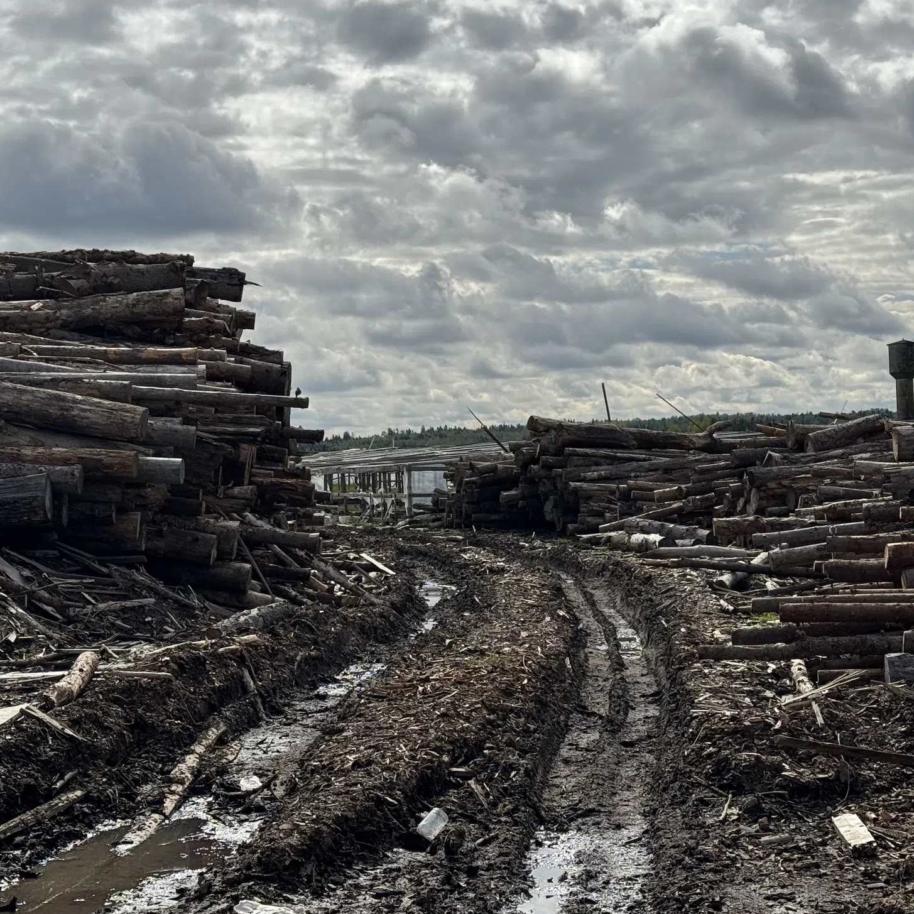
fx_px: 2091
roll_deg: +1.2
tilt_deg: -0.2
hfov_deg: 24.6
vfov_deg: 24.7
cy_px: 450
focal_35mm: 70
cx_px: 528
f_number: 1.78
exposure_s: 1/9009
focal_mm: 6.76
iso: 64
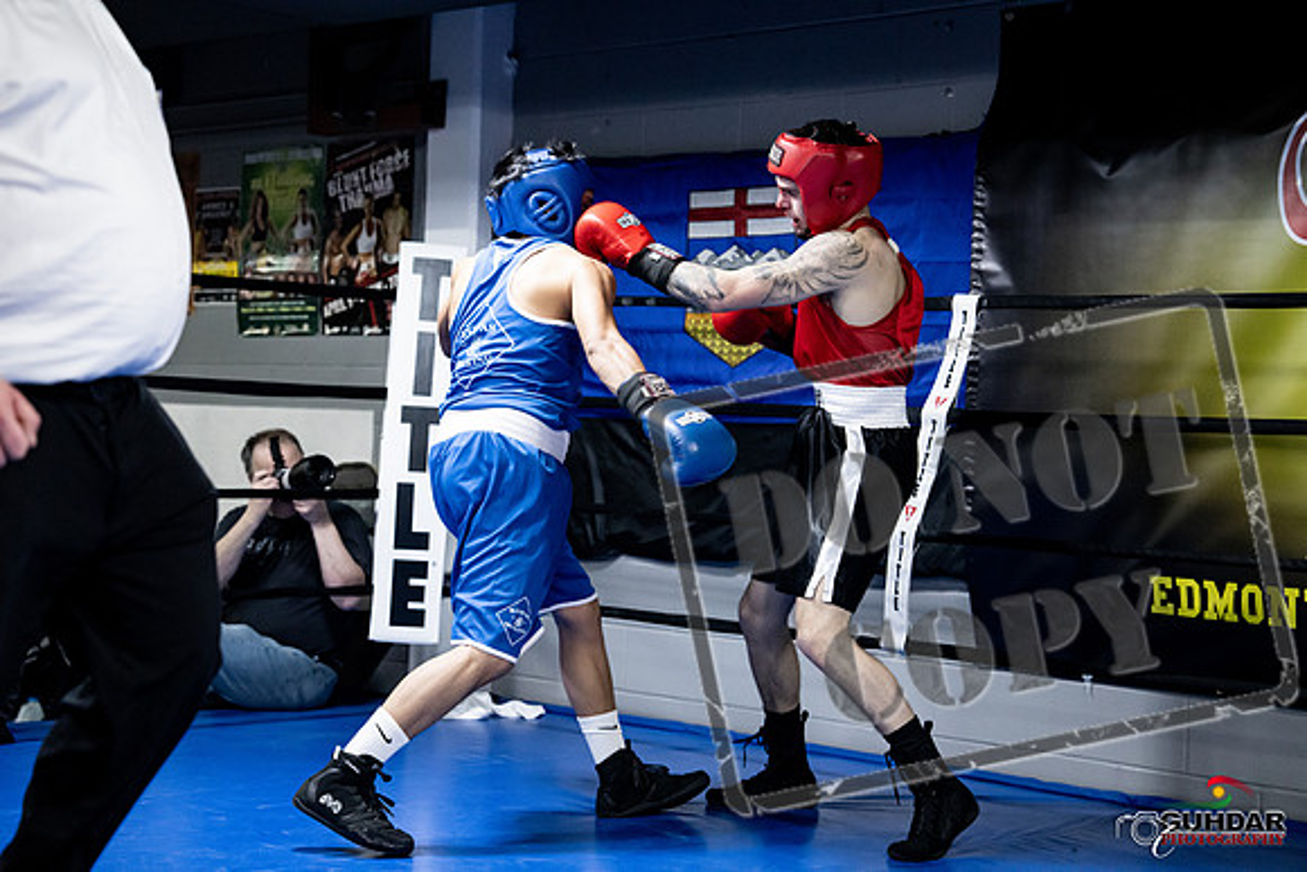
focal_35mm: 70
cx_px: 654
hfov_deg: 28.8
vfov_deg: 19.5
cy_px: 436
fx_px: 2542
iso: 8000
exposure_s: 1/1000
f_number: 2.8
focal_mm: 70
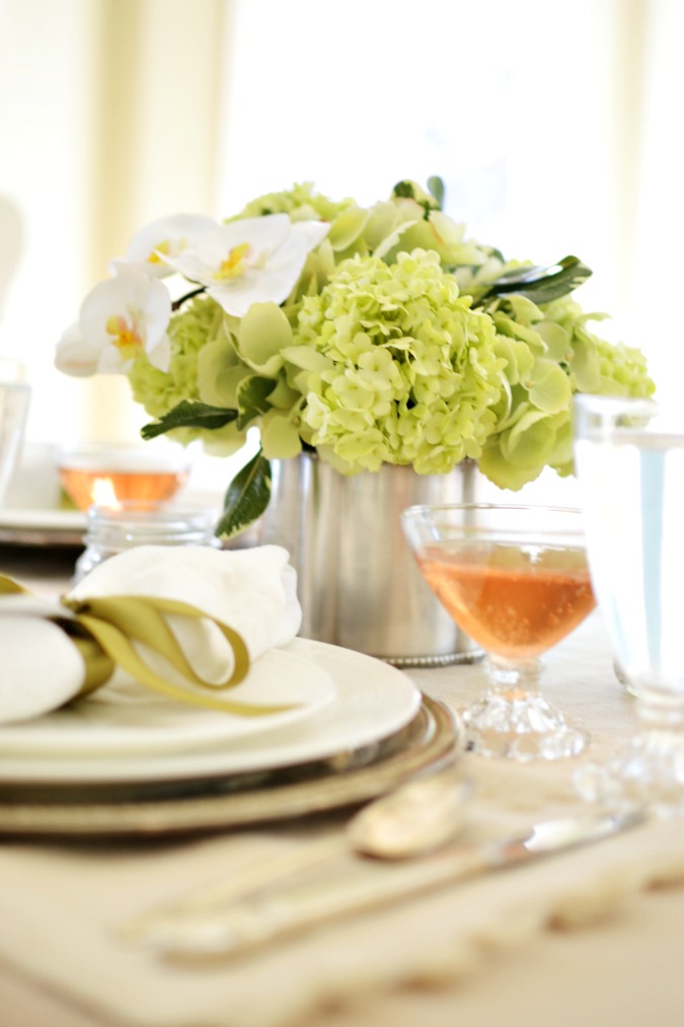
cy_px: 514
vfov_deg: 37.9
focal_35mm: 52
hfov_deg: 25.7
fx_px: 1497
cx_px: 342
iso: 100
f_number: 1.8
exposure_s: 1/60
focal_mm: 35
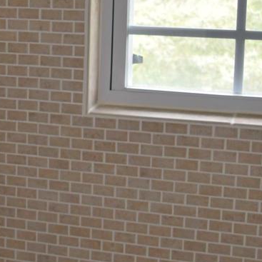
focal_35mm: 96
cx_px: -32
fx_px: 822
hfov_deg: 17.4
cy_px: 123
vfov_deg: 18.1
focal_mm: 18
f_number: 3.5
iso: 100
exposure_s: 1/80
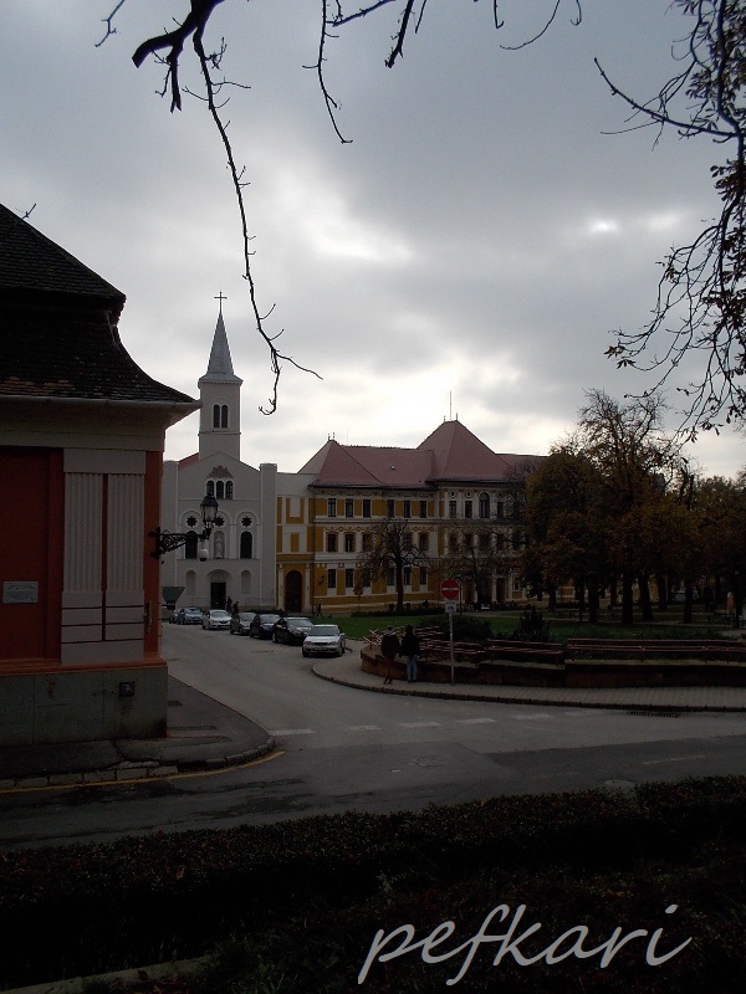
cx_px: 373
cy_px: 497
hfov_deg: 48.2
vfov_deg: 61.7
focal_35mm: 29
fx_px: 833
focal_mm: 4.1
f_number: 3.3
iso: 80
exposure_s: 1/800
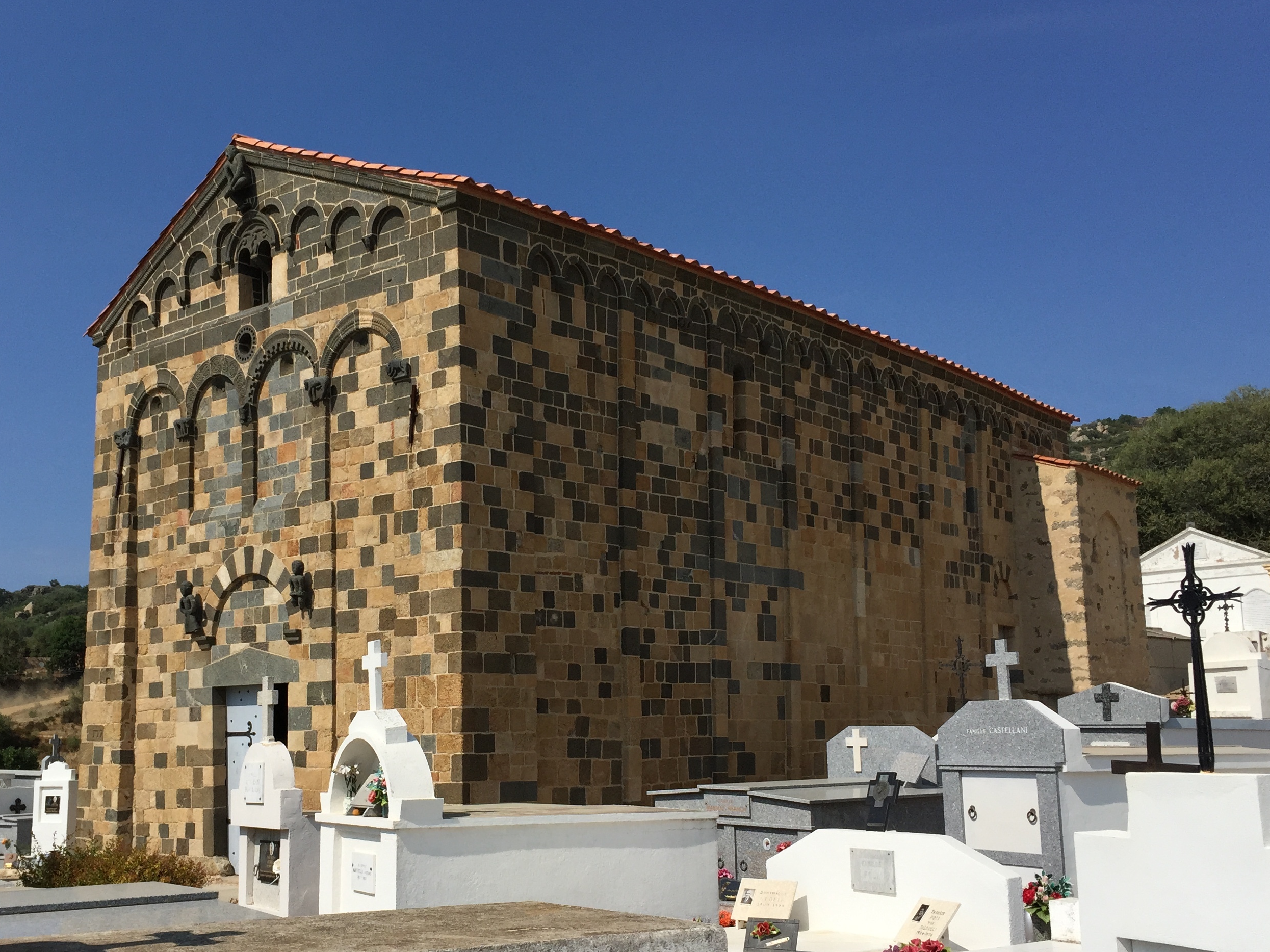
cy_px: 528
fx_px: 1394
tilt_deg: +8.5
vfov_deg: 37.7
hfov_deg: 48.7
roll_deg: -0.5
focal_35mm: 38
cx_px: 515
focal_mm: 4.15
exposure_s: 1/4405
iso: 32
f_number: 2.2
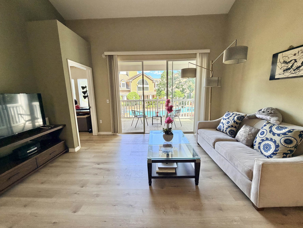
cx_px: 152
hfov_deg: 102.1
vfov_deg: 85.7
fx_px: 123
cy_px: 114
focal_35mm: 14
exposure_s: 1/120
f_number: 2.2
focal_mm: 2.22
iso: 125
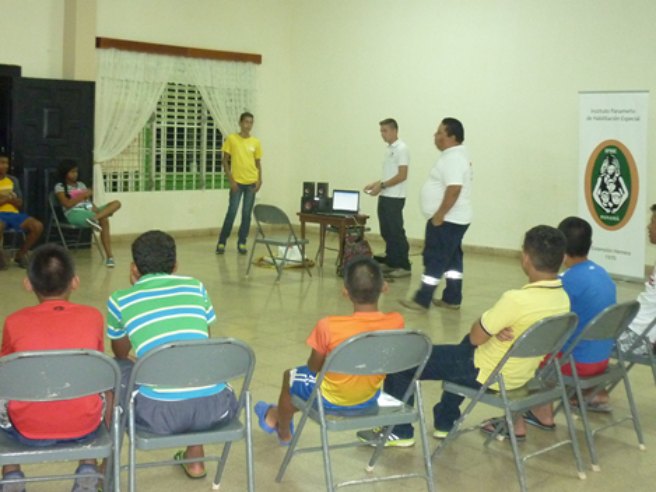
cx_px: 278
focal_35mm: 45
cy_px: 196
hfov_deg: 42.0
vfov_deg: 32.1
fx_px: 853
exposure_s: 1/30
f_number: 2.8
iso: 500
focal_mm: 5.5
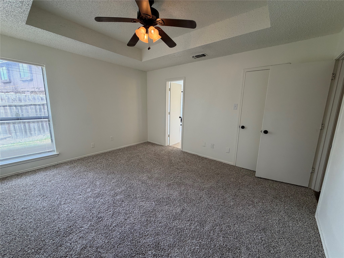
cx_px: 172
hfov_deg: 102.1
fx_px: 139
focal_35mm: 14
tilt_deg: -10.8
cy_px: 129
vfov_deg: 85.7
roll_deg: -1.3
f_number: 2.2
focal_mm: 2.22
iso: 125
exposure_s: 1/120
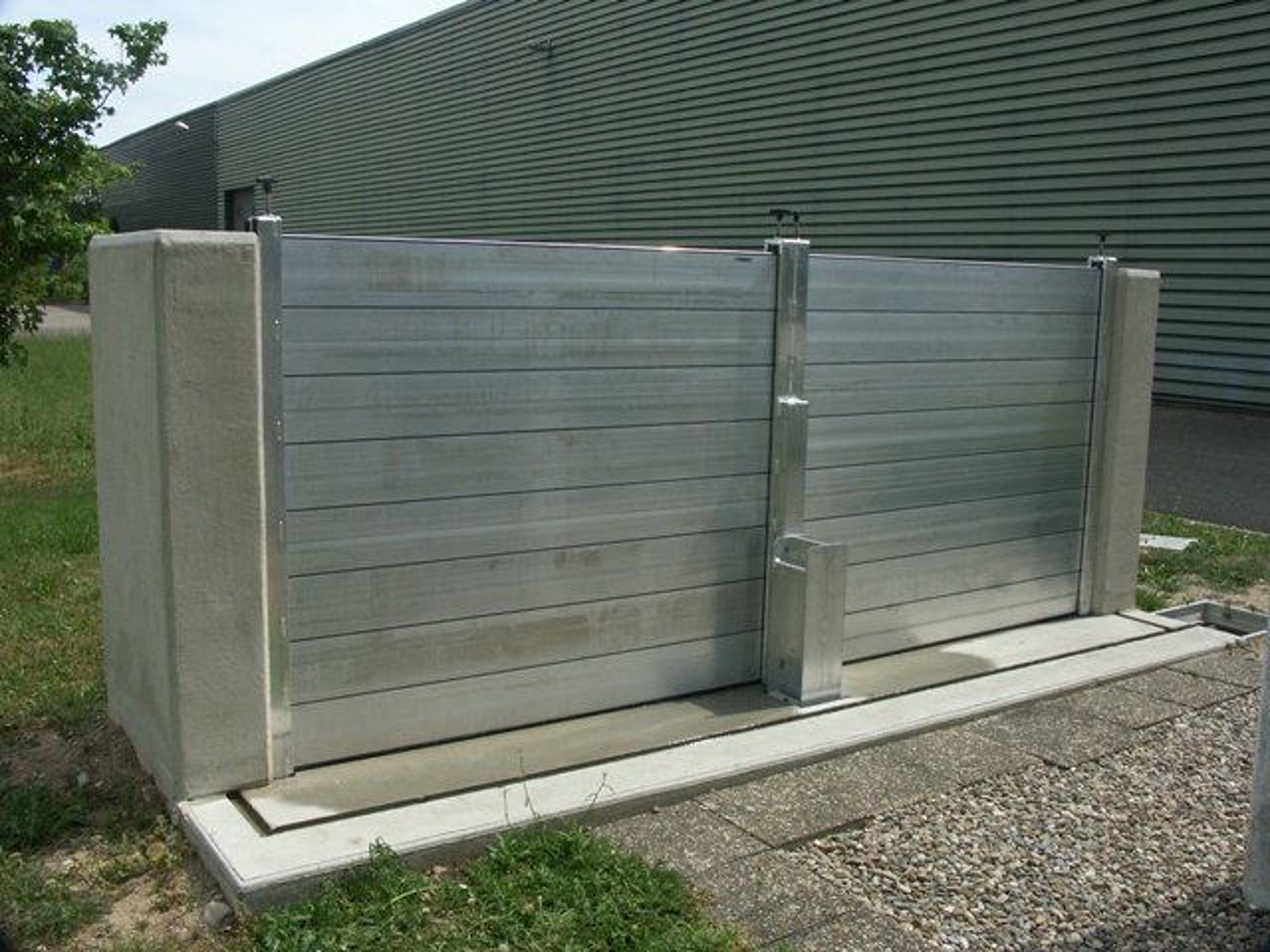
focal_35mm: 34
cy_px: 476
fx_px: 1247
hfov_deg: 54.0
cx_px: 635
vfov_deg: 41.8
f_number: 8
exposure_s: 1/400
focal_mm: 8.79
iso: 100
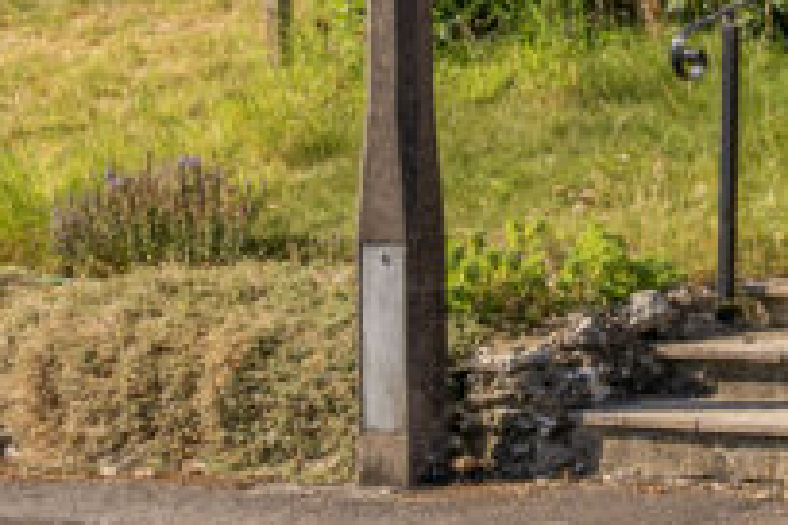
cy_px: -461
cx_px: 1290
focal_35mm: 110
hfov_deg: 16.4
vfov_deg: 11.4
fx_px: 2408
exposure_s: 1/320
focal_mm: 19
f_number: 8
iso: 400
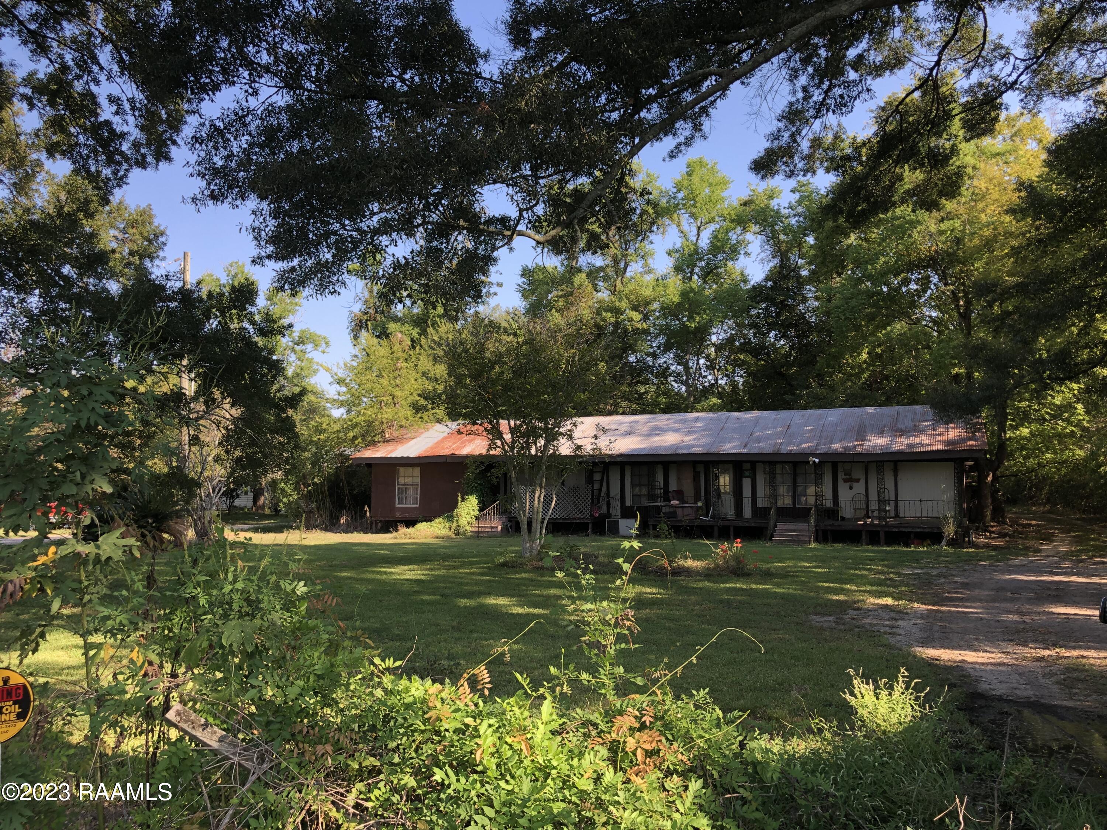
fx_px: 895
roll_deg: +1.1
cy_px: 415
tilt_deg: +4.9
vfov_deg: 49.7
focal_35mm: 28
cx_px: 554
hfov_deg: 63.4
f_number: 1.8
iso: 20
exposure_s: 1/223
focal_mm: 3.99
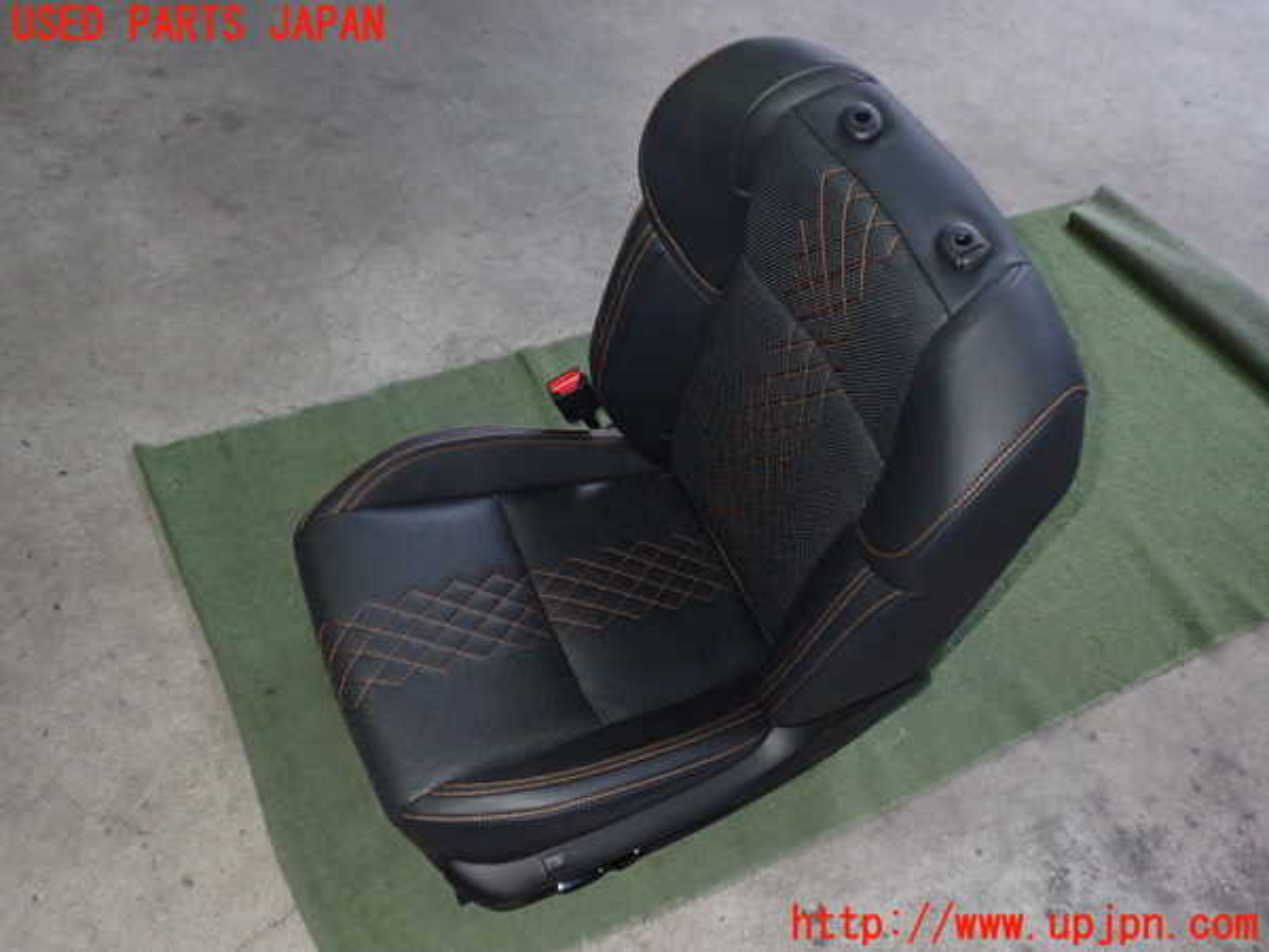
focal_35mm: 30
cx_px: 634
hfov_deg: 60.0
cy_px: 476
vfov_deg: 46.8
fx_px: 1100
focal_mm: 5.4
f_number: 6.3
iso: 640
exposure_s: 1/30
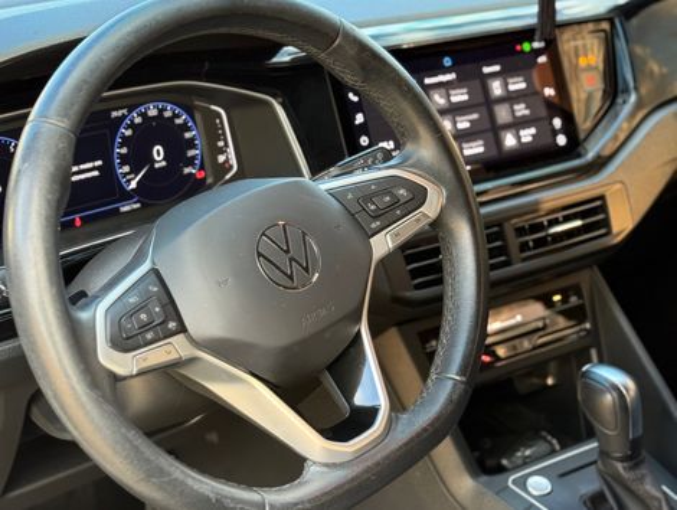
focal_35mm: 48
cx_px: 338
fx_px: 940
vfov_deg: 30.3
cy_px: 255
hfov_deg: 39.6
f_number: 1.78
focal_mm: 6.76
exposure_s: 1/60
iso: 200
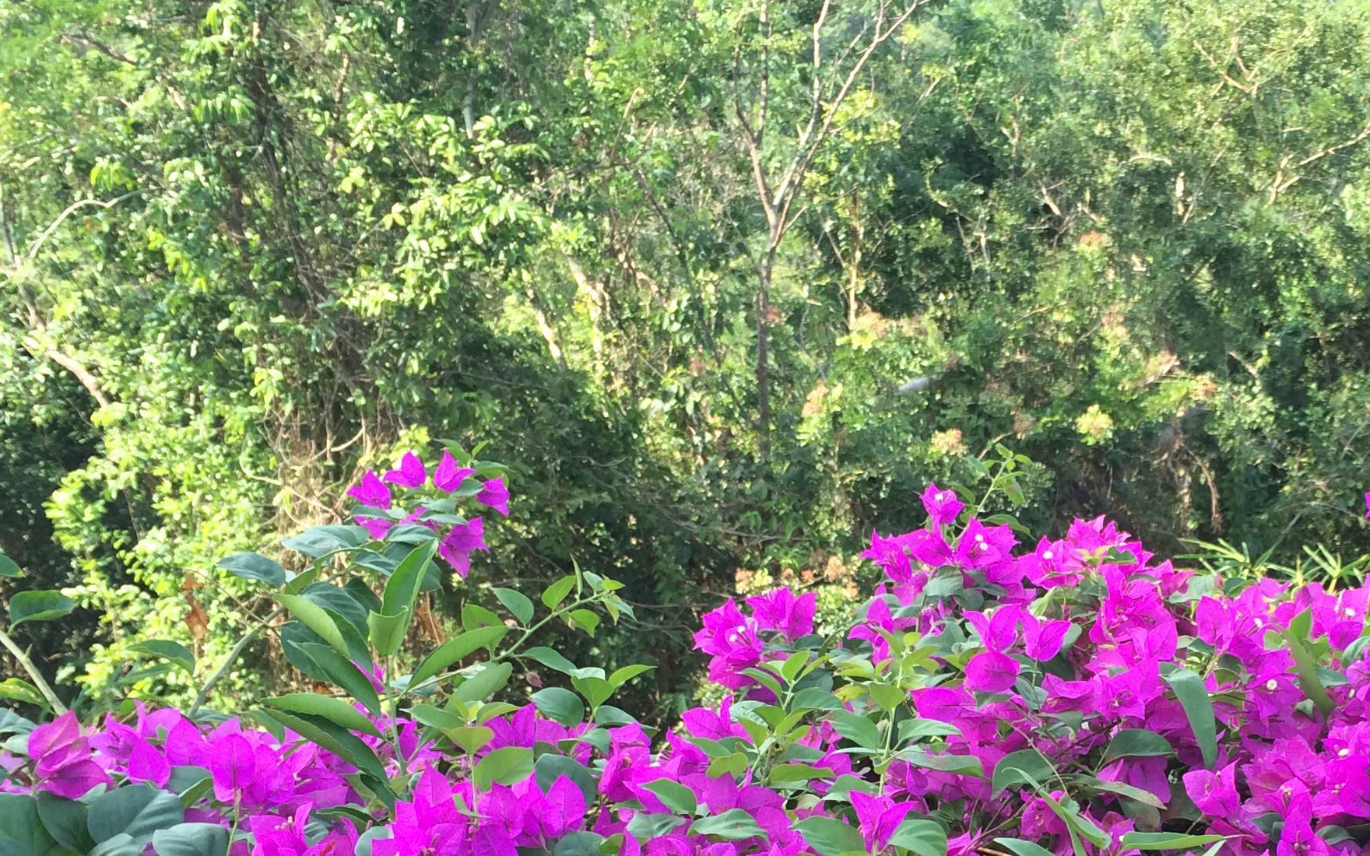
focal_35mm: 57
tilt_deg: -36.8
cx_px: 1073
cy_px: 783
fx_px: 2128
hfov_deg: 34.7
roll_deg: -5.2
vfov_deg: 22.2
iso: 32
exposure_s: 1/270
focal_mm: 4.15
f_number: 2.2
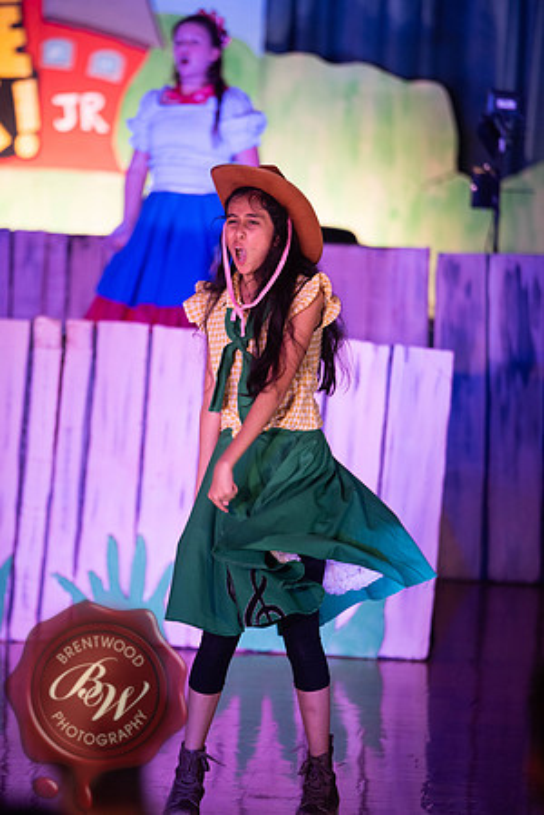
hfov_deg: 6.9
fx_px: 4533
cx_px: 272
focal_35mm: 200
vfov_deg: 10.3
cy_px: 408
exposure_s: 1/200
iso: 800
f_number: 2.8
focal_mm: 200
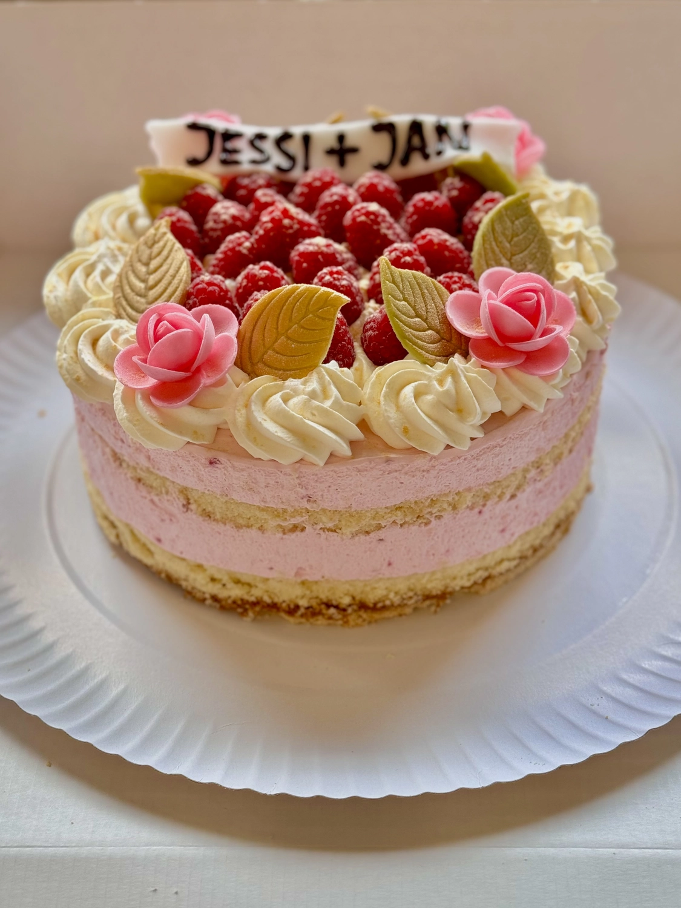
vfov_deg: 39.7
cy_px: 454
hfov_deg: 30.3
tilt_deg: -37.8
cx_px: 340
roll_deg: -0.2
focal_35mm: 48
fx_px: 1259
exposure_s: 1/100
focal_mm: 6.76
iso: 50
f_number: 1.78
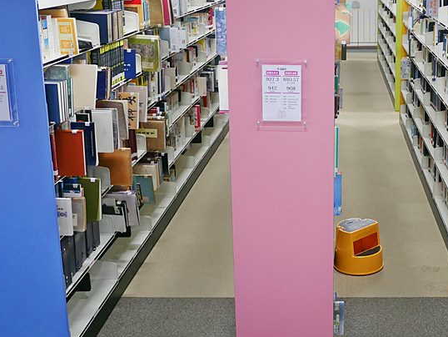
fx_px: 673
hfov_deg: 35.6
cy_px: 125
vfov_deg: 27.9
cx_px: 356
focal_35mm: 52
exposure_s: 1/60
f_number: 2.5
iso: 400
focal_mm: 14
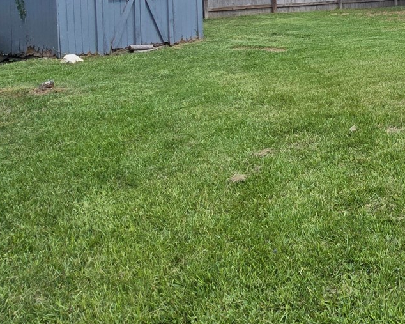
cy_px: 10
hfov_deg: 37.1
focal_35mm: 41
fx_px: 491
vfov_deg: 33.7
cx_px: 453
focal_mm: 2.2
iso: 50
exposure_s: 1/1248
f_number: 2.2
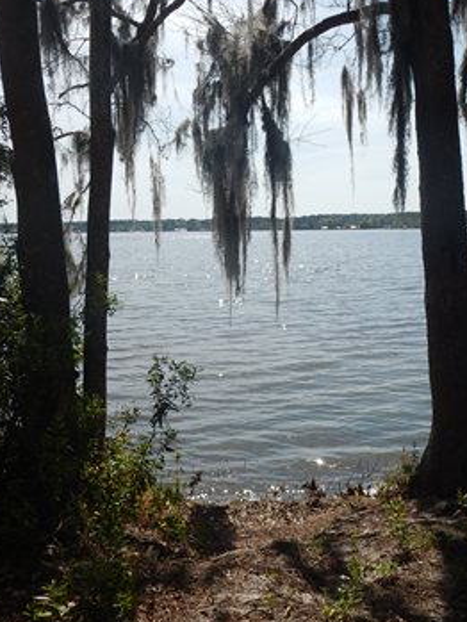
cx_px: 258
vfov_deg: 55.3
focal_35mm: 33
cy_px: 308
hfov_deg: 42.9
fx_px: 593
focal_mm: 4.3
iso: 125
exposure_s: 1/1250
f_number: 4.1
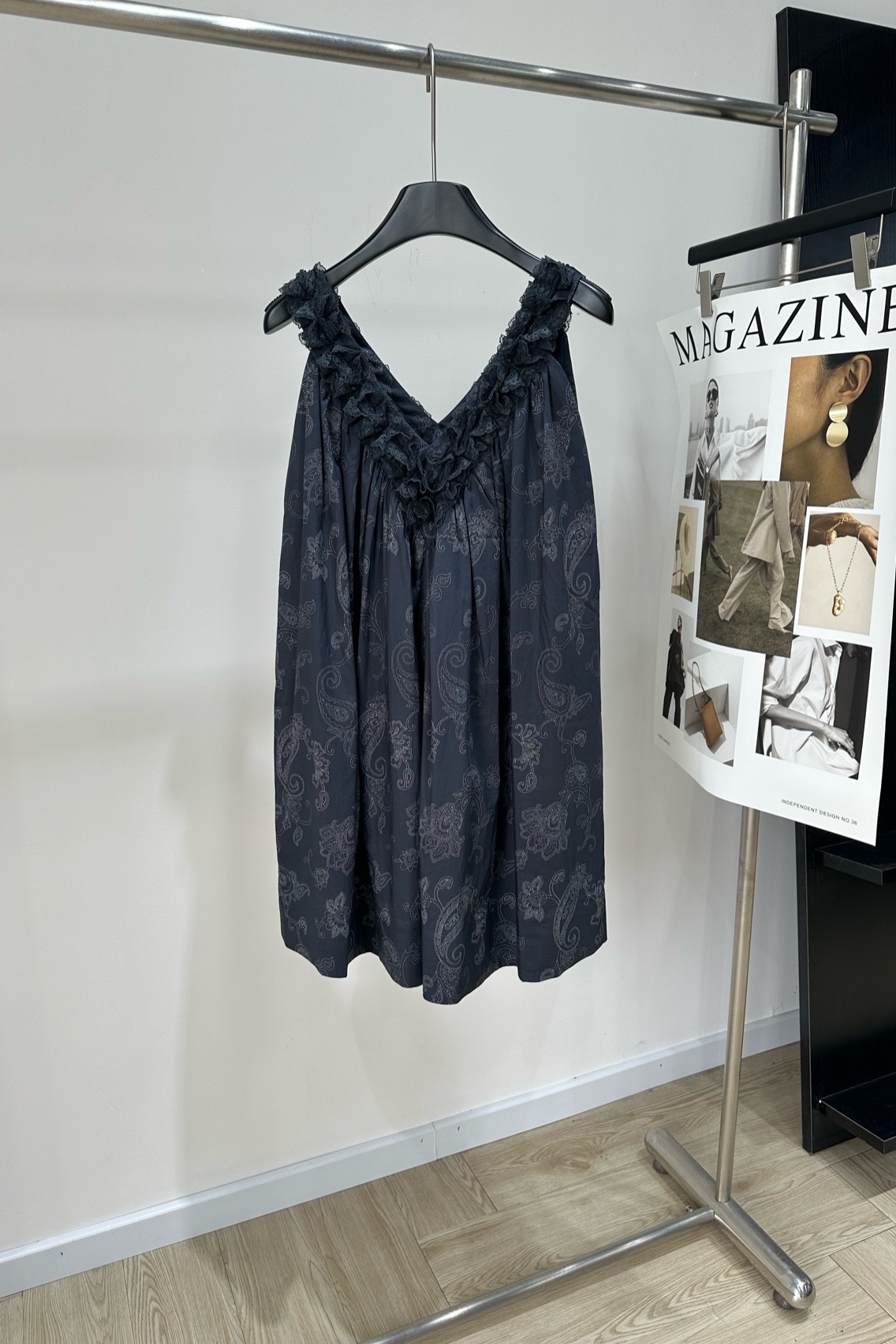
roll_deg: +0.1
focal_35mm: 25
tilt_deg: -14.0
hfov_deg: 51.3
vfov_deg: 71.5
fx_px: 933
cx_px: 432
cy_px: 672
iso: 64
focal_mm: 6.86
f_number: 1.78
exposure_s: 1/188
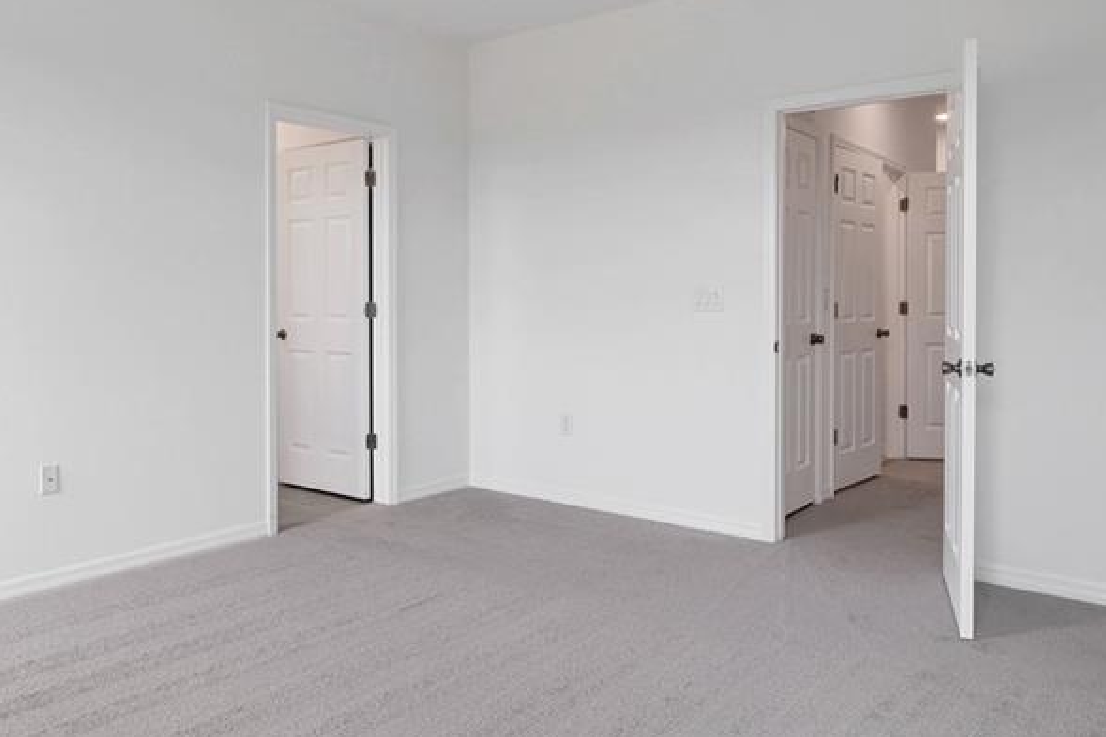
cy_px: 304
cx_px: 452
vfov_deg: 46.2
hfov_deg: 65.0
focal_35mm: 28
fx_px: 860
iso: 400
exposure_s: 1/60
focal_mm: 16
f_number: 8
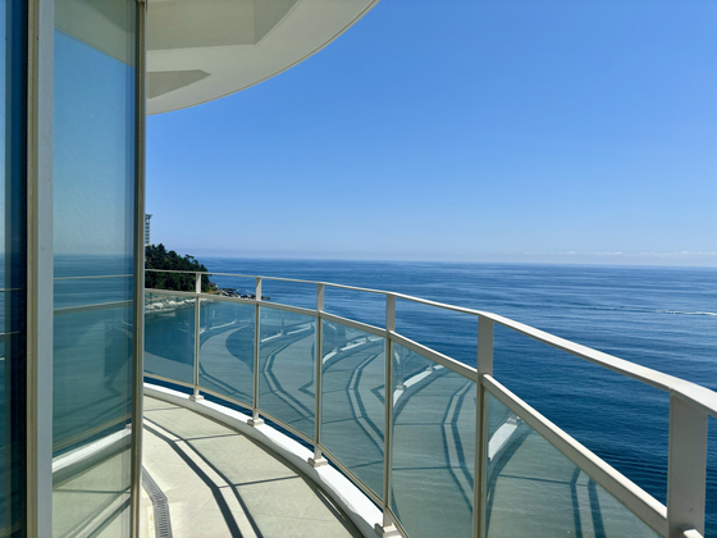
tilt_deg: -1.4
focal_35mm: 26
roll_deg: -1.2
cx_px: 358
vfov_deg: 53.1
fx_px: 539
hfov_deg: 67.3
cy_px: 269
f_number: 1.6
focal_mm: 5.96
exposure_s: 1/5952
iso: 50
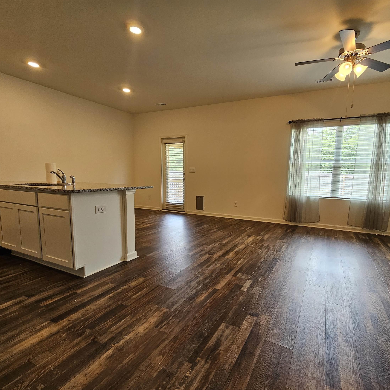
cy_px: 202
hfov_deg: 86.8
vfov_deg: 87.4
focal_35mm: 16
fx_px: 204
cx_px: 224
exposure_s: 1/60
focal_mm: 2.2
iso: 80
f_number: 2.2
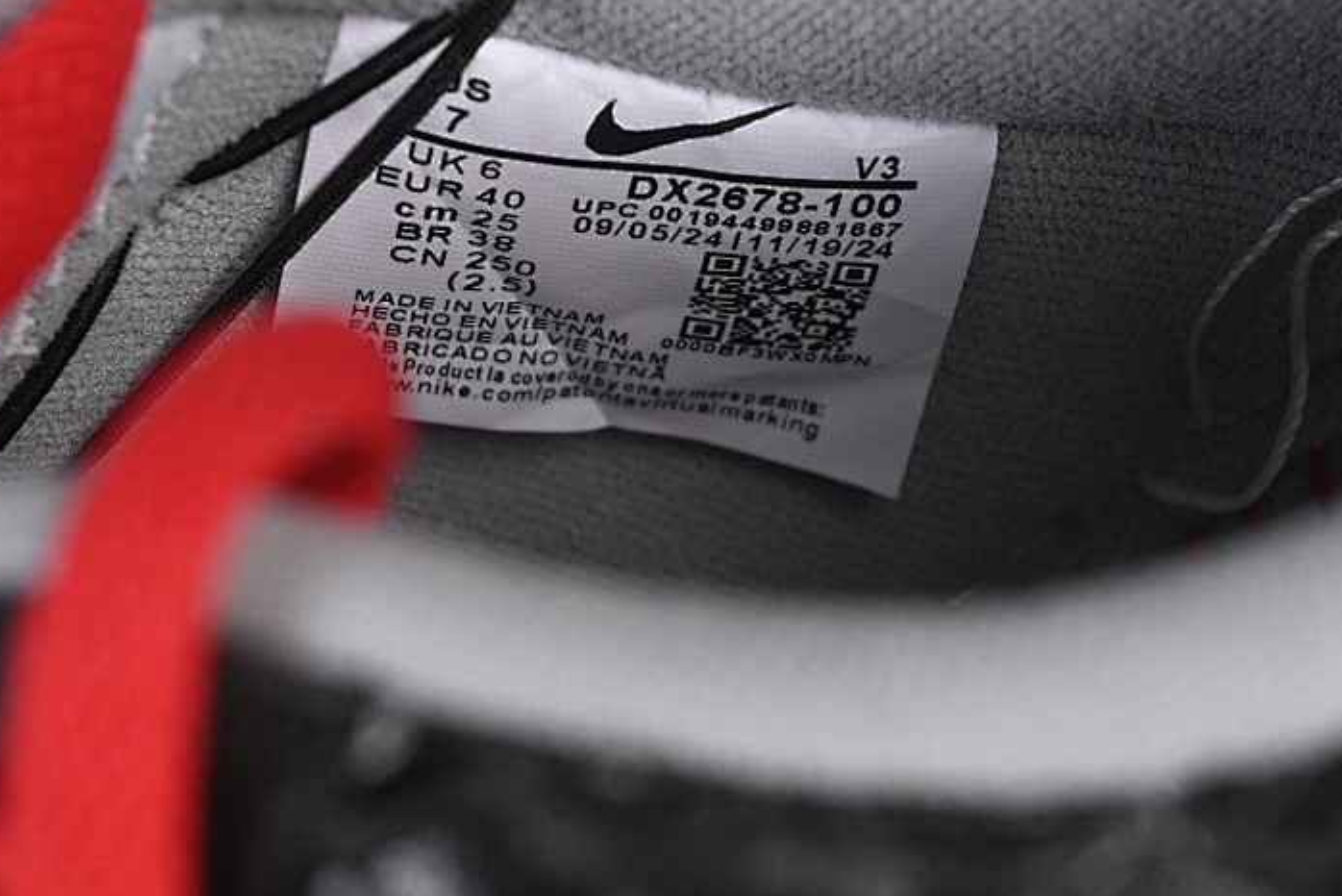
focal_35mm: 116
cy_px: 302
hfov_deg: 17.6
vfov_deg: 11.8
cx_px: 733
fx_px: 4326
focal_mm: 50
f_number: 6.3
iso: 160
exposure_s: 1/60
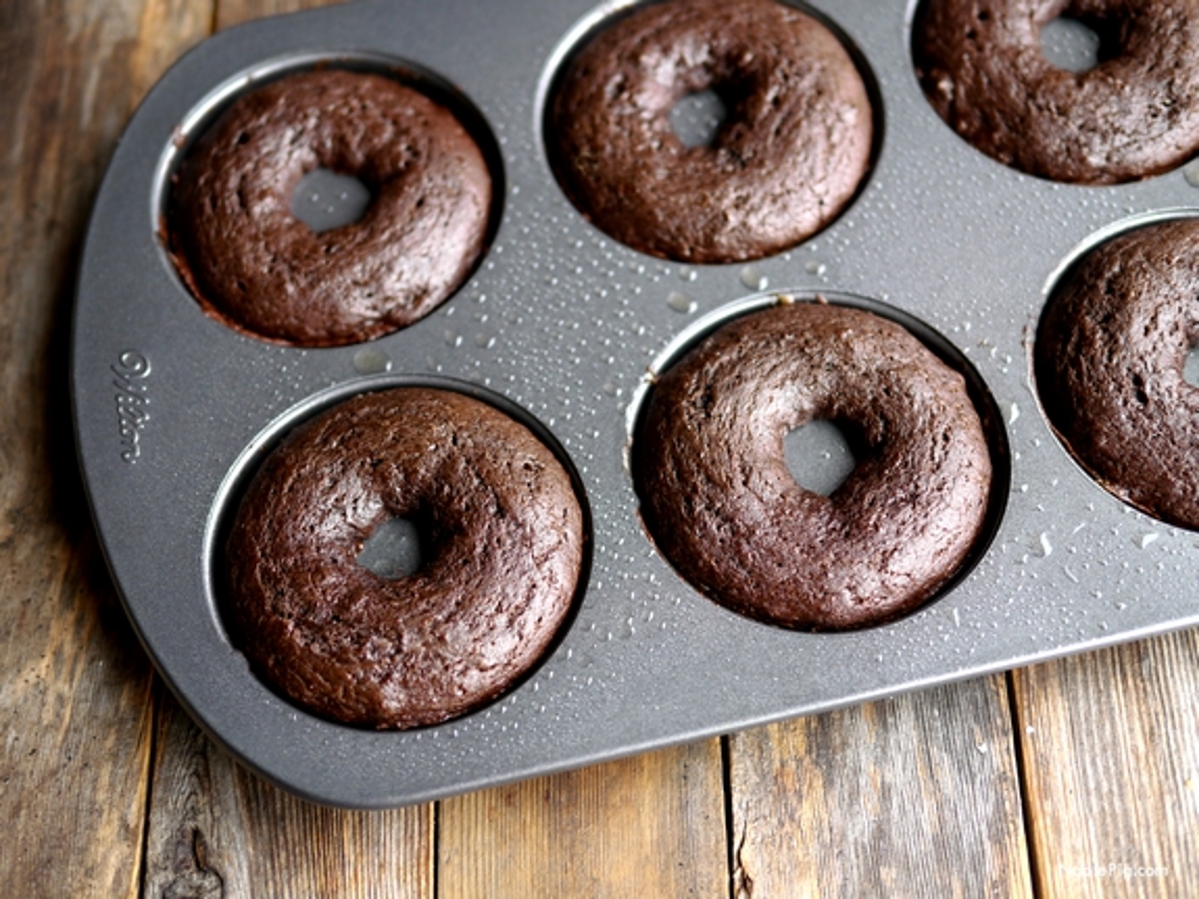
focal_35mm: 50
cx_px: 600
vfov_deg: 29.1
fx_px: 1731
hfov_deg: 38.2
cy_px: 450
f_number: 1.8
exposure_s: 1/200
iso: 100
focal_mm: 25
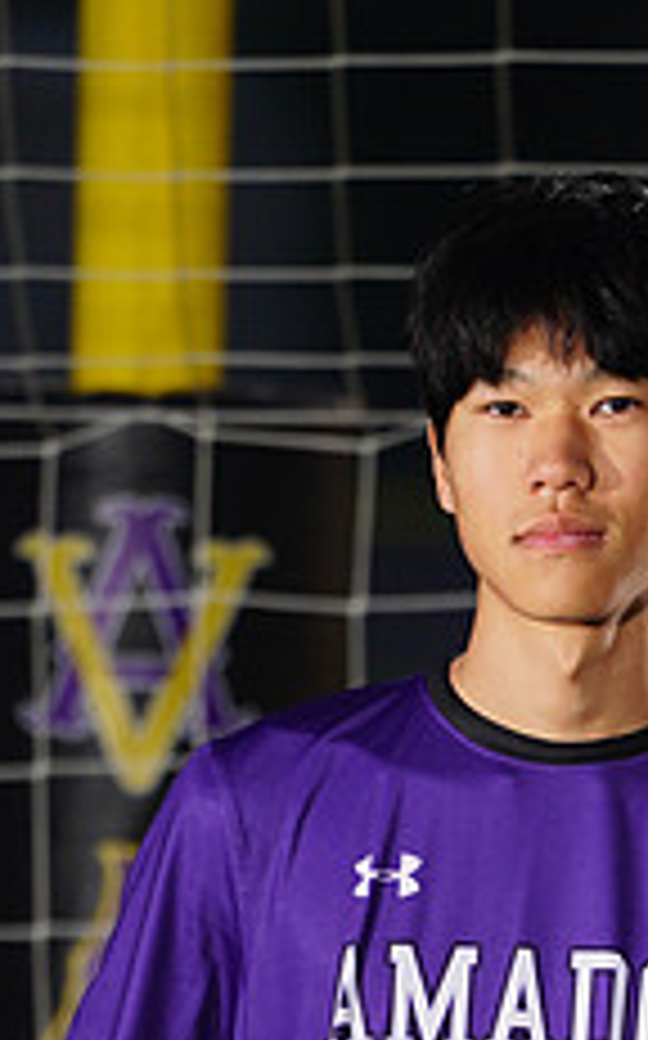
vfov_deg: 2.1
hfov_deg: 1.3
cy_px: 1225
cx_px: 412
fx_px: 29017
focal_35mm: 1025
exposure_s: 1/200
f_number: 7.1
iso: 200
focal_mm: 400
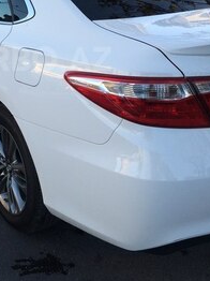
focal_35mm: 55
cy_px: 59
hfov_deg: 25.8
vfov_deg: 34.0
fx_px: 446
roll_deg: -0.5
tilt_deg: -15.6
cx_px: 29
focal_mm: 4.15
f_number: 2.2
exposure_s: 1/260
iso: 32
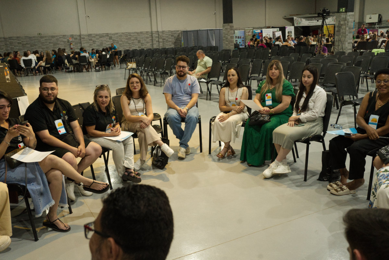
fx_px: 378
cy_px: 130
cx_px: 194
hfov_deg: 54.4
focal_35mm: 35
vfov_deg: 37.9
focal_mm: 35
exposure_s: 1/80
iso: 10000
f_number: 5.6
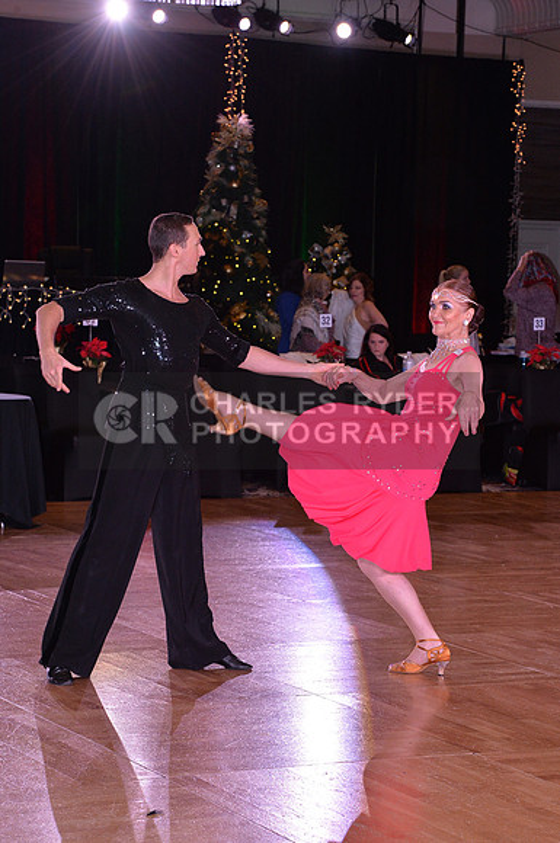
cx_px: 280
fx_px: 2457
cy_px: 422
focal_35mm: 105
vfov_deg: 19.5
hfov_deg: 13.0
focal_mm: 105
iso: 2000
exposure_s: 1/250
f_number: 8
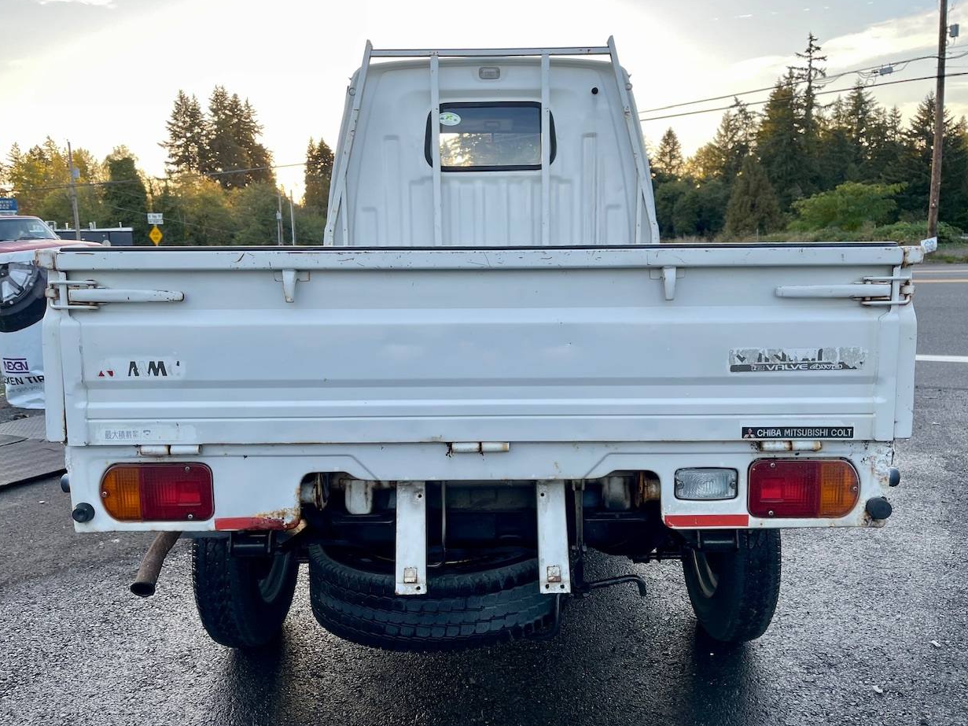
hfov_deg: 67.3
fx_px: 727
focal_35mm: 26
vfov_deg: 53.1
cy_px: 359
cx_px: 495
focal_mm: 5.1
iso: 32
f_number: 1.6
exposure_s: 1/189
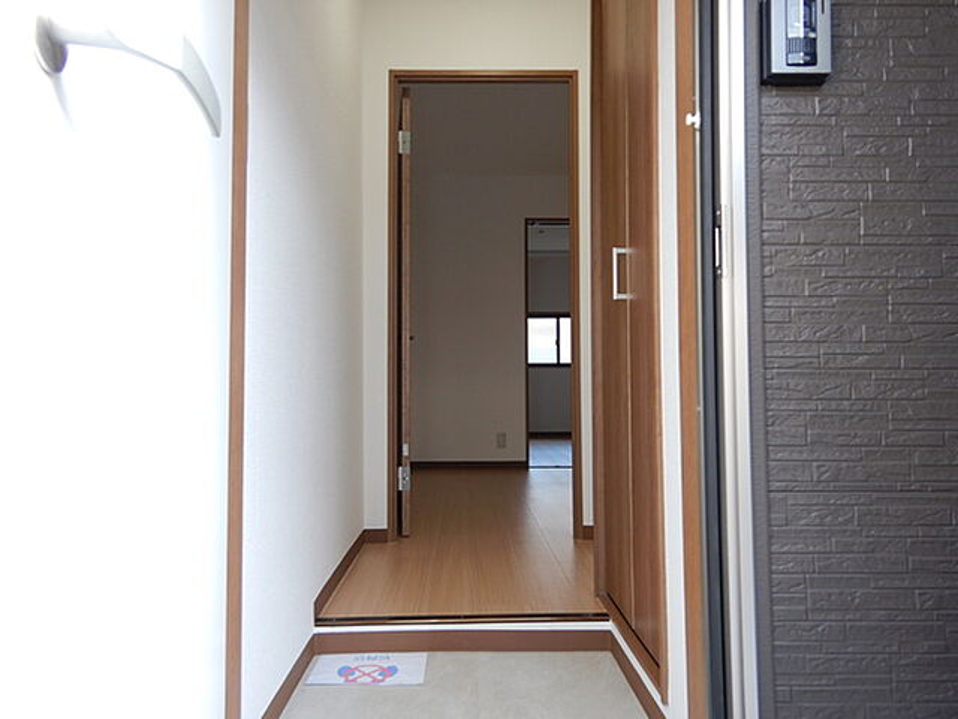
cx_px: 479
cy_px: 360
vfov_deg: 56.8
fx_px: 664
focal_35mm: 24
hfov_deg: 71.6
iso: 140
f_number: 2.8
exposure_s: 1/30
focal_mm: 4.3
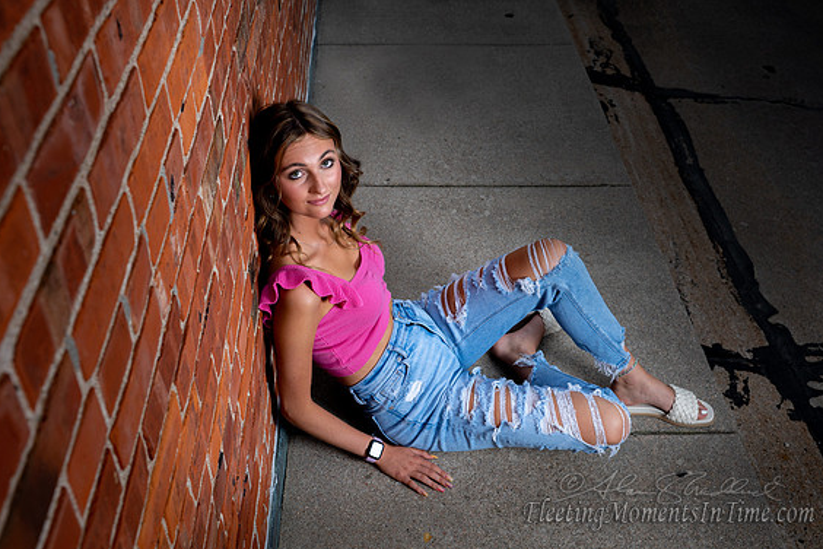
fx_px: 823
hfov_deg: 53.1
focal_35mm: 36
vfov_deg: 36.9
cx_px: 413
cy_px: 269
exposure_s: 1/160
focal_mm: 35
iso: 100
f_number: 6.3
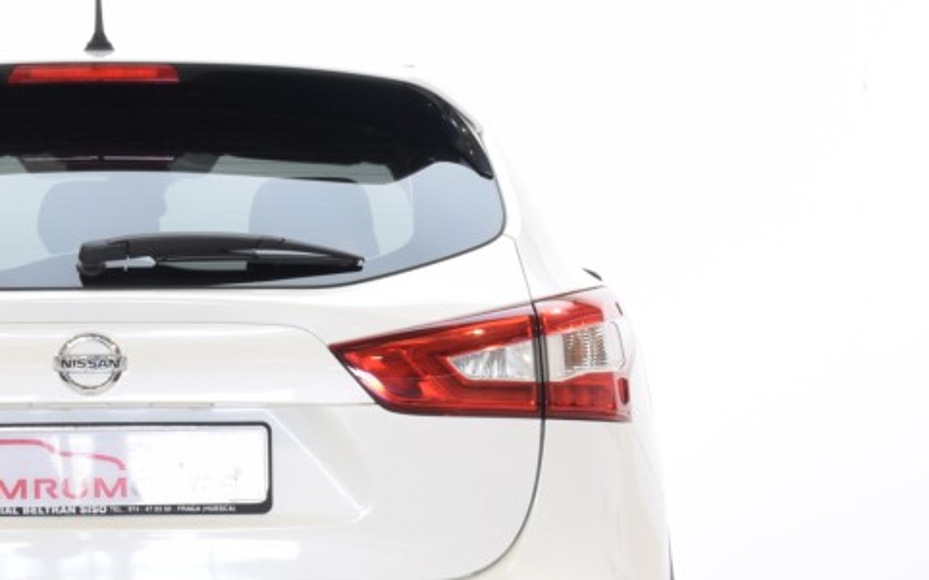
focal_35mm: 148
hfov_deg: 14.0
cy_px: 439
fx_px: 3736
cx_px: 96
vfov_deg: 8.9
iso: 100
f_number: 16
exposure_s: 1/1.3
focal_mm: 31
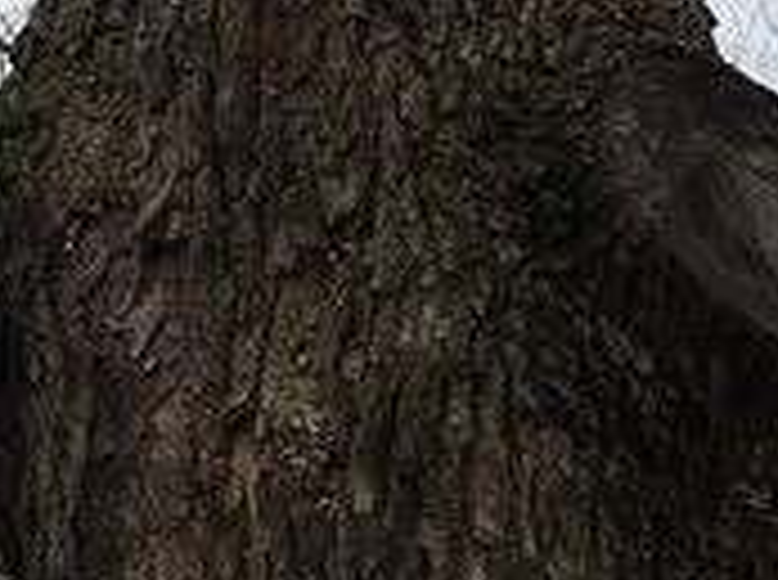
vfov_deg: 8.5
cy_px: -49
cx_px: -297
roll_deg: -7.3
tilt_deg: +21.9
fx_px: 3858
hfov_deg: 11.2
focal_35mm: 172
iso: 25
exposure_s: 1/442
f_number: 2.2
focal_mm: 4.15
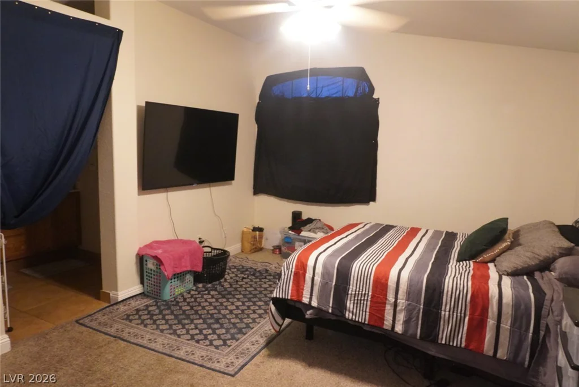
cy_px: 194
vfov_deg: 53.2
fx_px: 386
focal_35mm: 24
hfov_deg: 73.7
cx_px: 290
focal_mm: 16
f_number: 10
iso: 6400
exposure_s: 1/25
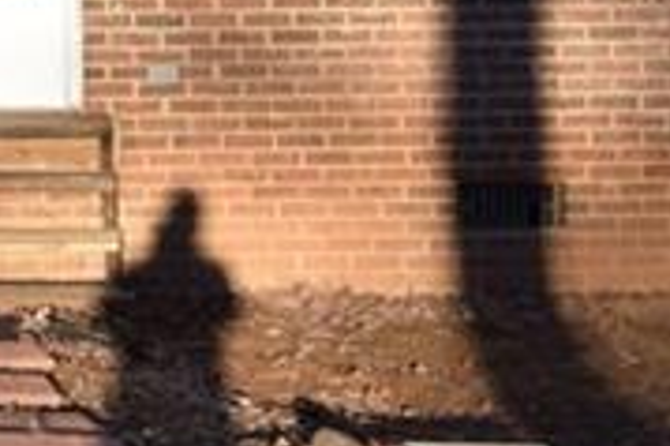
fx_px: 3198
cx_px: -165
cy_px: -334
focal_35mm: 172
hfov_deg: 11.7
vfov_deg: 7.7
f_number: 8
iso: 200
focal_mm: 20
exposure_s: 1/250
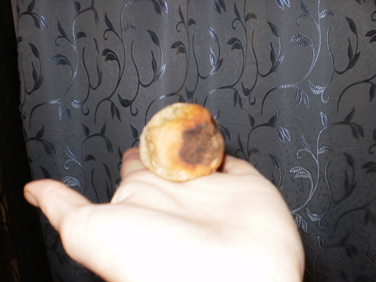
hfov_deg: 49.0
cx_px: 188
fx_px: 413
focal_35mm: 38
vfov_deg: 37.7
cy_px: 141
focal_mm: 6.3
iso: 125
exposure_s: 1/30
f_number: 3.1
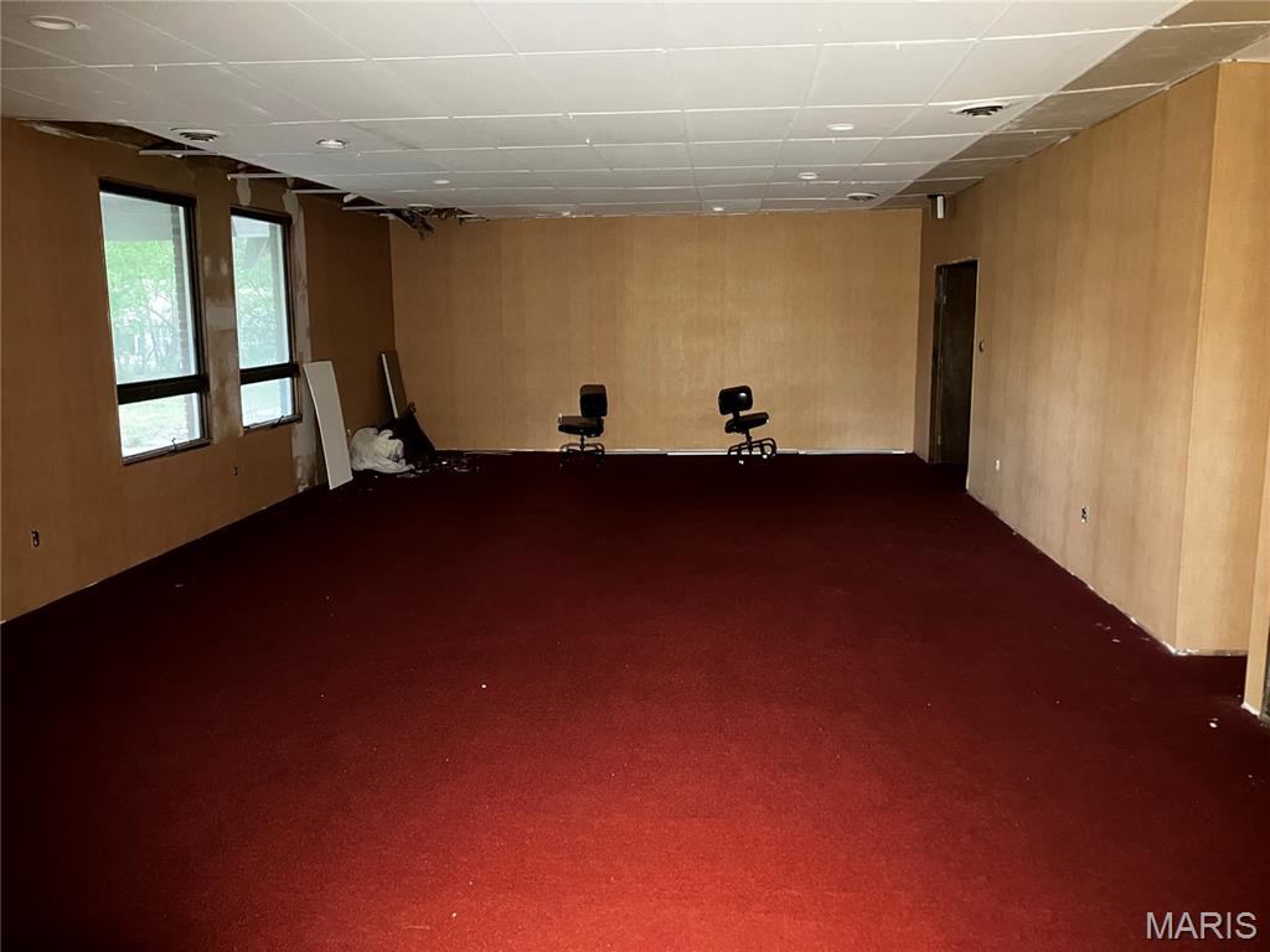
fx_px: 1027
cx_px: 635
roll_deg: +0.4
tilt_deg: -8.6
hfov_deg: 63.4
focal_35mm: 28
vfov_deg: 49.7
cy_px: 476
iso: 640
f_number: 1.8
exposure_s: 1/27
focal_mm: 3.99
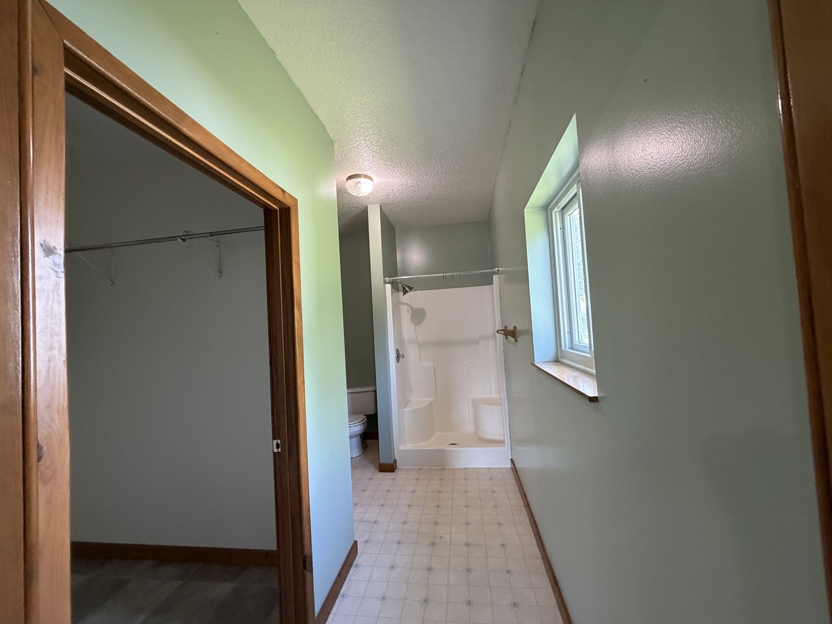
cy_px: 312
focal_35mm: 14
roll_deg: +3.1
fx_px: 336
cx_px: 416
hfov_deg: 102.1
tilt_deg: +1.6
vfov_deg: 85.7
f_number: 2.2
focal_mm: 2.22
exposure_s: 1/60
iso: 500
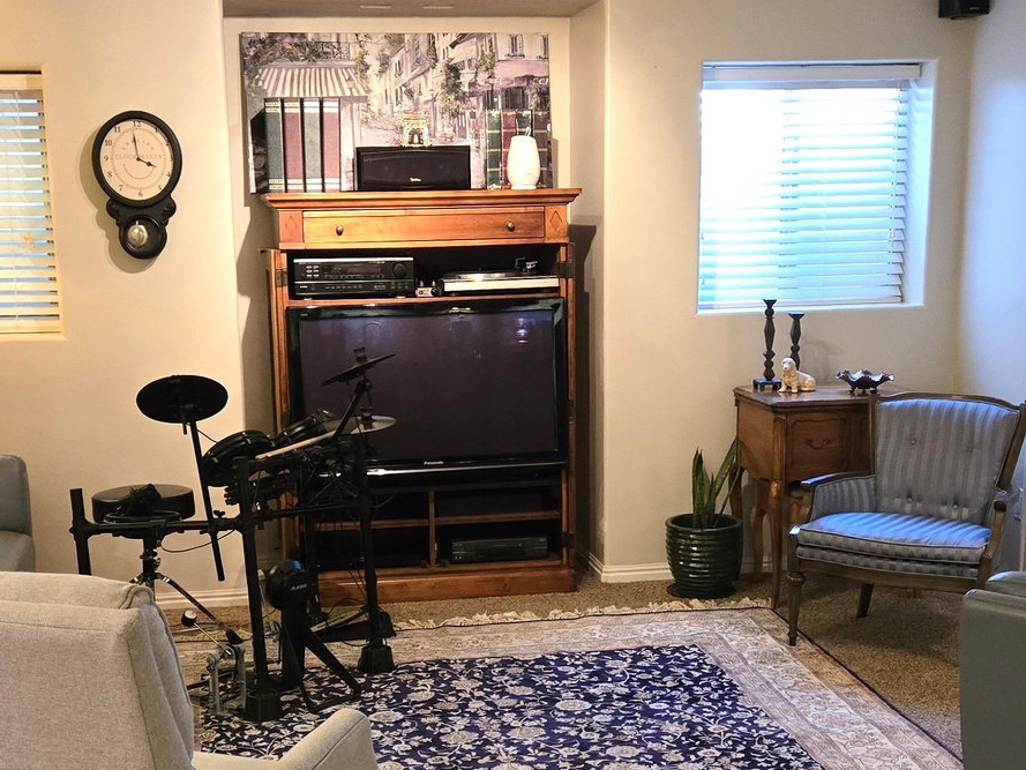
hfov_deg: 36.2
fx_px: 1571
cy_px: 532
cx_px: 486
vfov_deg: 27.3
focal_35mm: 53
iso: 1000
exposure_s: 1/120
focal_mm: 5.4
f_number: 1.8
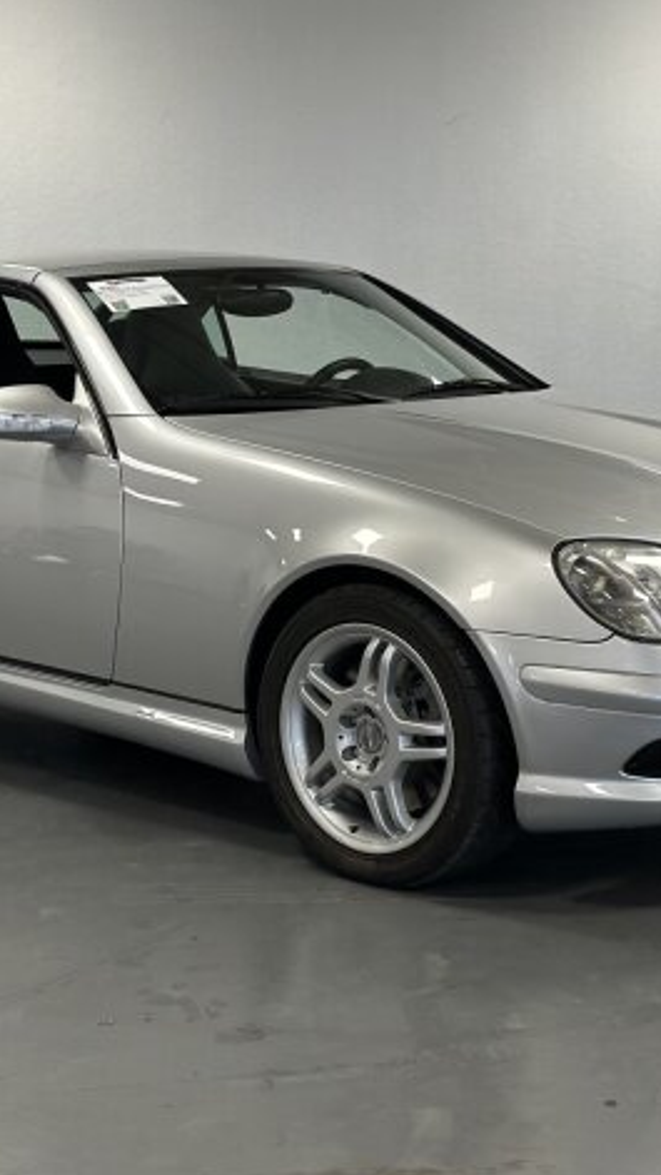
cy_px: 584
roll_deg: +0.2
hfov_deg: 17.0
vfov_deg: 29.7
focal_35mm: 71
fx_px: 2212
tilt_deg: -9.1
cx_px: 317
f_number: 1.78
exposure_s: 1/87
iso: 125
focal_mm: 6.86
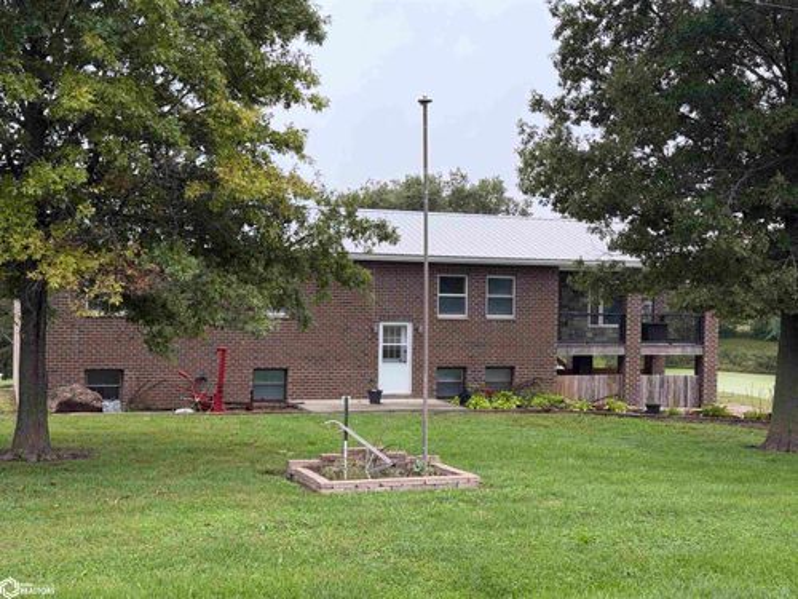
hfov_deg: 39.7
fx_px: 1107
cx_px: 399
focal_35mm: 48
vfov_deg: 30.3
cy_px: 300
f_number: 1.78
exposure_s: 1/121
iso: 100
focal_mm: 6.76
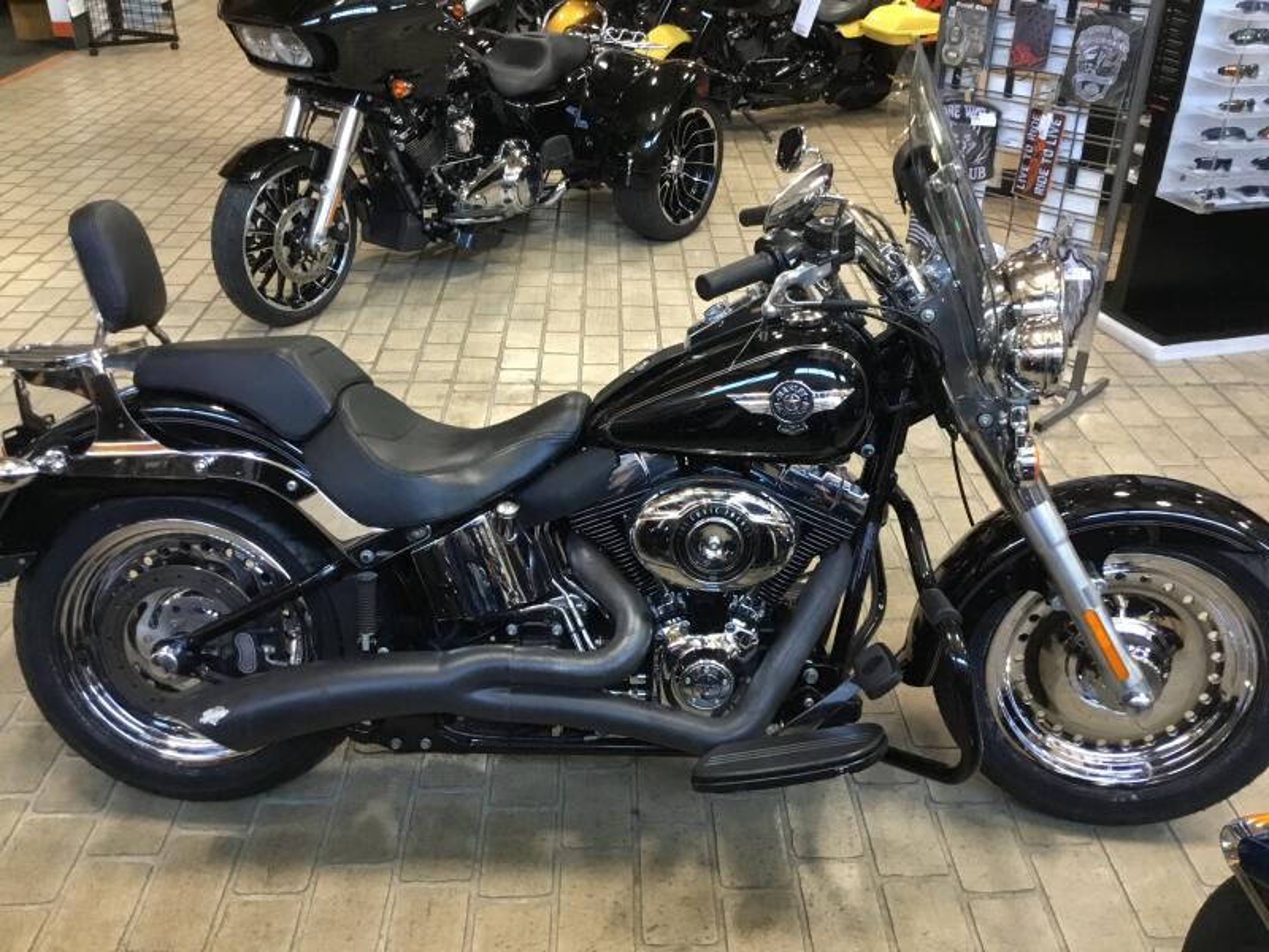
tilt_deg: -28.7
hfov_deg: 58.4
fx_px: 1136
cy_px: 476
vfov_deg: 45.4
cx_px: 634
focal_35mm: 31
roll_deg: -1.8
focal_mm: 3.3
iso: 200
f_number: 2.4
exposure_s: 1/30
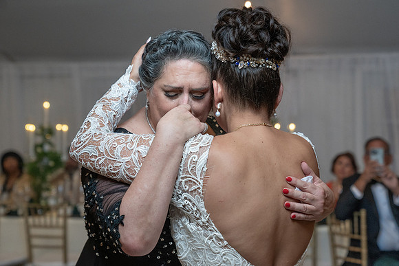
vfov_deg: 17.5
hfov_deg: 25.9
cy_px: 126
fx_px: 866
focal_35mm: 78
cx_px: 217
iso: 2000
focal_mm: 70
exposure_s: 1/200
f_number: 4
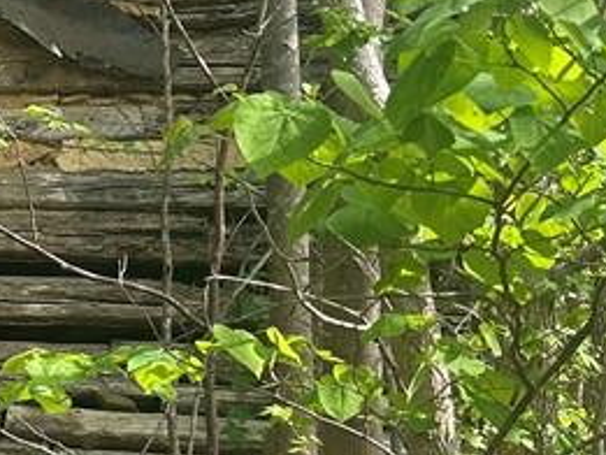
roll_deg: -1.0
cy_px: 269
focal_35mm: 94
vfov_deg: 15.7
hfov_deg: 18.5
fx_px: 1646
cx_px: -306
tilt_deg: +5.2
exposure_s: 1/549
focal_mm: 6.86
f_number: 1.78
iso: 80
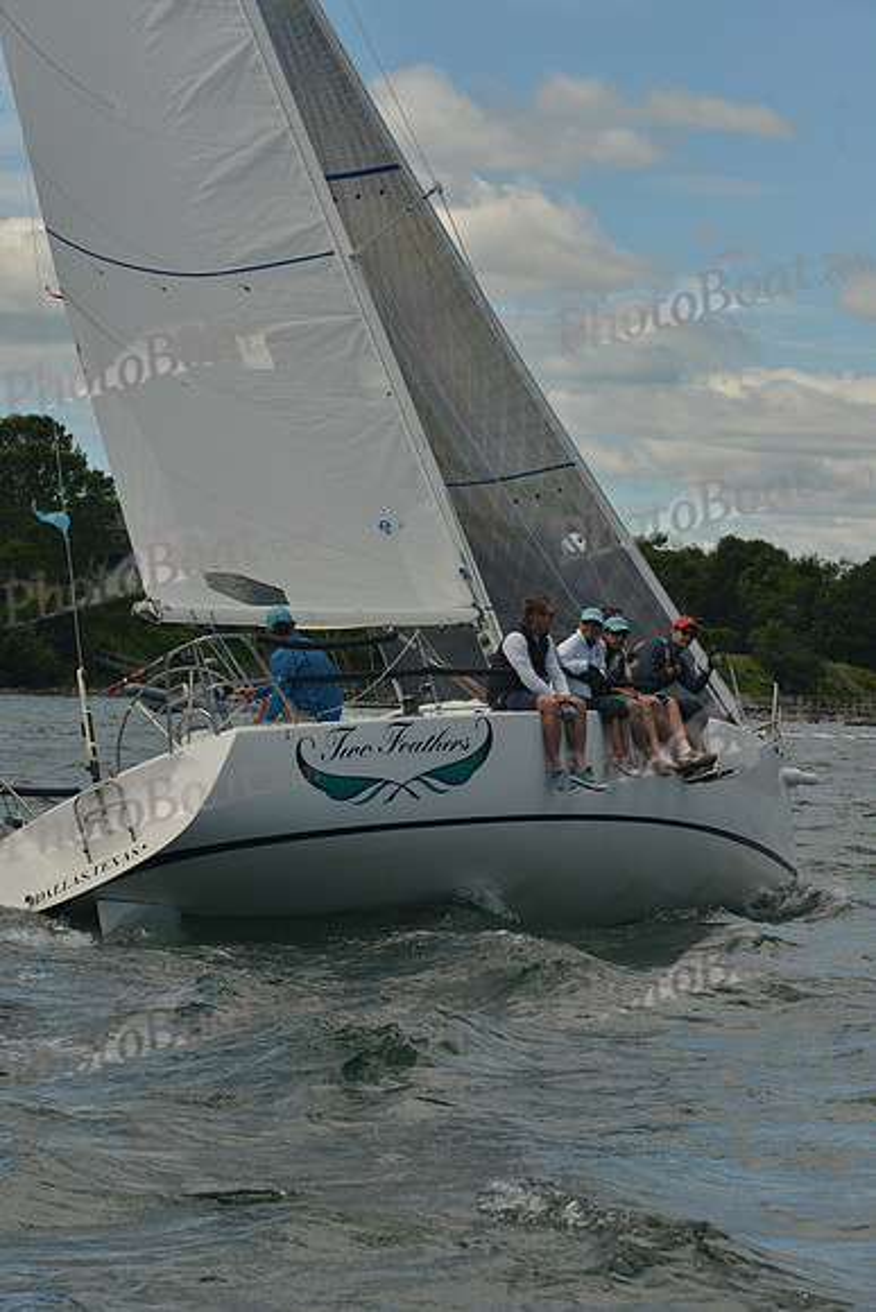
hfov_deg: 13.7
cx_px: 438
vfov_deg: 20.4
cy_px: 656
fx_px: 3648
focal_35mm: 100
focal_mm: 100
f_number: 8
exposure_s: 1/800
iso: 400
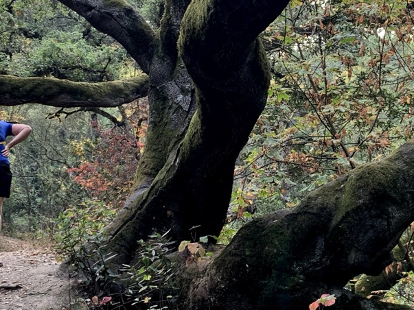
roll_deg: +0.5
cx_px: 239
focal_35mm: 69
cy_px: 98
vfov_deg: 21.2
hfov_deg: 28.1
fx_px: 825
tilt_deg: +14.1
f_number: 1.8
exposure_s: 1/121
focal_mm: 4.25
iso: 80
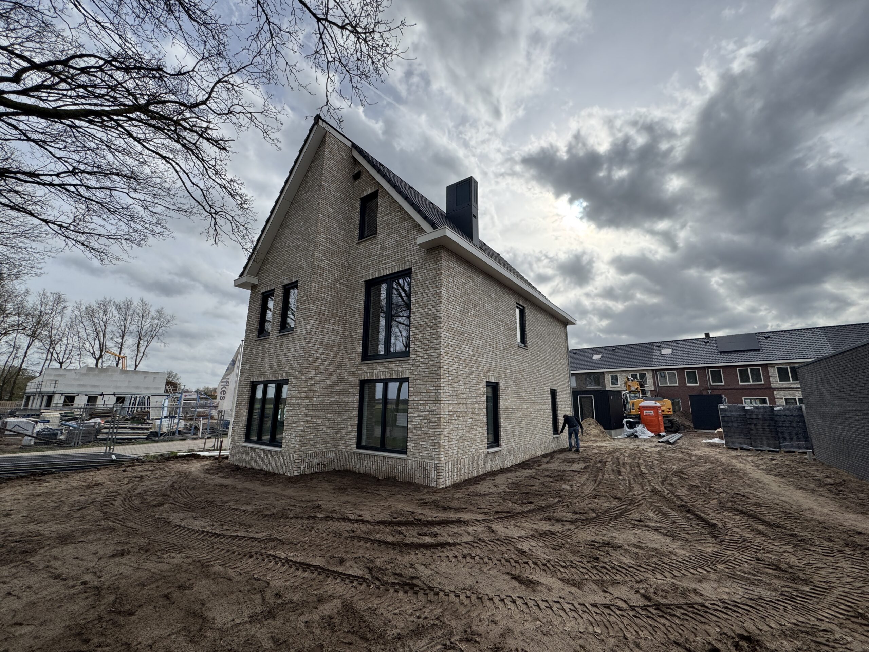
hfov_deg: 102.1
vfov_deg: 85.7
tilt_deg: +14.5
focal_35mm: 14
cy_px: 326
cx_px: 434
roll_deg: +0.3
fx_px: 351
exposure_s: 1/1789
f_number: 2.2
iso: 50
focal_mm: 2.22
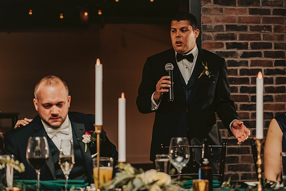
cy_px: 96
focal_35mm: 70
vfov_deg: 19.5
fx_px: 556
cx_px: 143
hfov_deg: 28.8
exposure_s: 1/200
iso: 1600
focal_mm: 70
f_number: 3.2
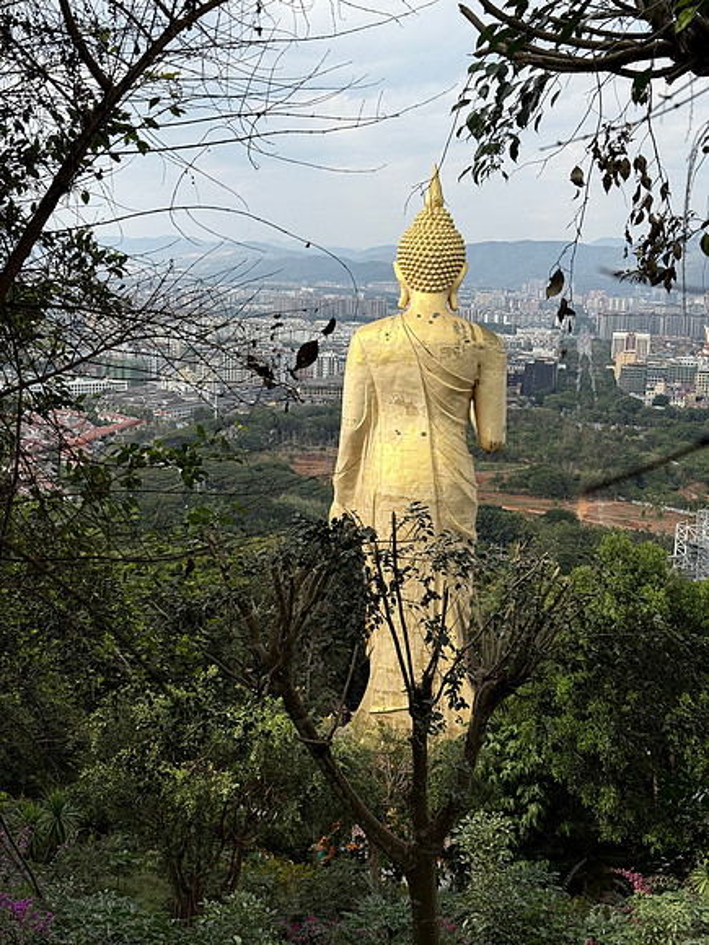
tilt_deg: -7.6
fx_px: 1311
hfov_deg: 30.3
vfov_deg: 39.7
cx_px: 354
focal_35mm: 48
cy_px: 472
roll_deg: -2.4
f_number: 1.78
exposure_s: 1/2494
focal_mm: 6.76
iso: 64
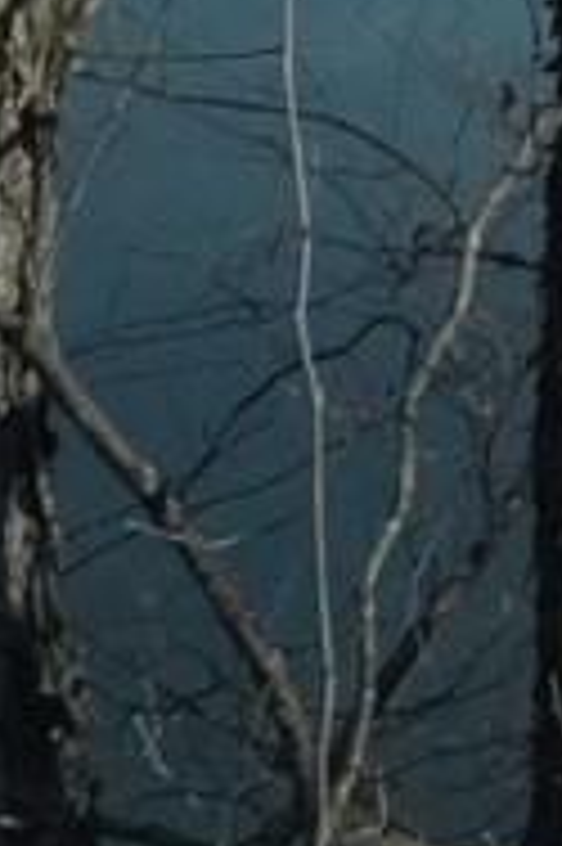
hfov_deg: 4.6
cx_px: 1295
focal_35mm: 293
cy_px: -900
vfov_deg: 6.8
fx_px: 6873
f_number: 13
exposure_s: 1/8000
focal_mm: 43
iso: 10000
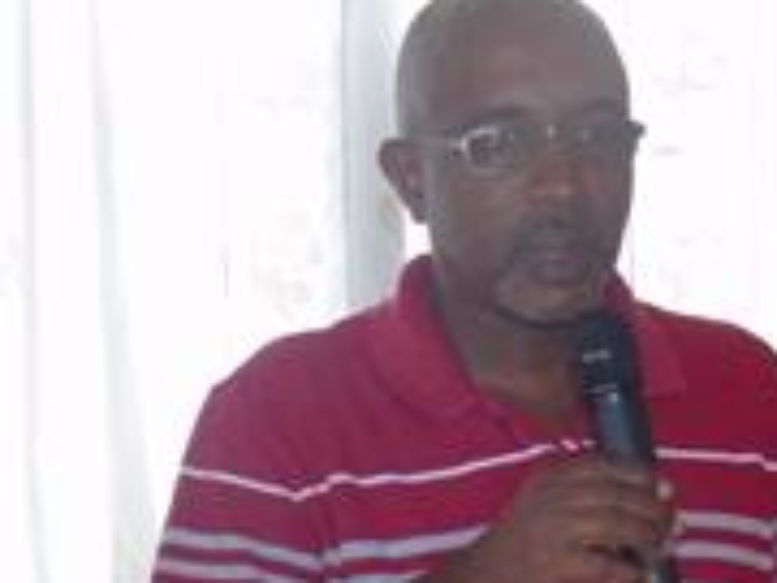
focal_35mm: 103
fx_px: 2312
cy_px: 816
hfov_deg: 19.1
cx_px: 445
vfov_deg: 13.7
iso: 400
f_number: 3.6
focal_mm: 5.2
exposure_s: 1/40
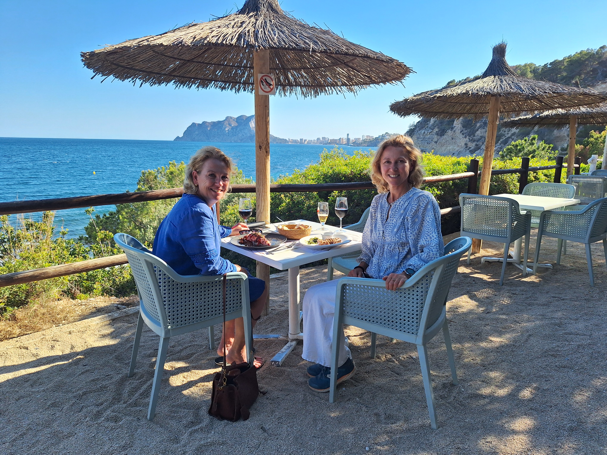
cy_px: 228
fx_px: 403
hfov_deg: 73.9
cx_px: 304
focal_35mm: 23
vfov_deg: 58.9
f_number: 1.8
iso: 40
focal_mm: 5.54
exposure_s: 1/1232
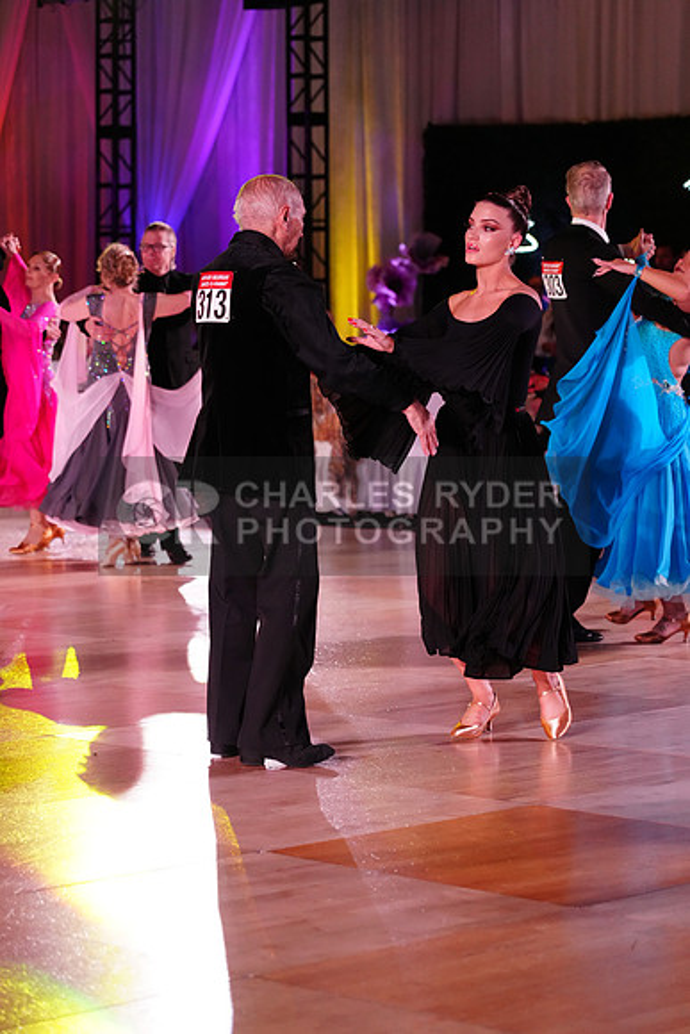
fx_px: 3017
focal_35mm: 105
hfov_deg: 13.0
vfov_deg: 19.5
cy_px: 517
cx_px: 345
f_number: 4
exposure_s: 1/500
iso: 3200
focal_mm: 105
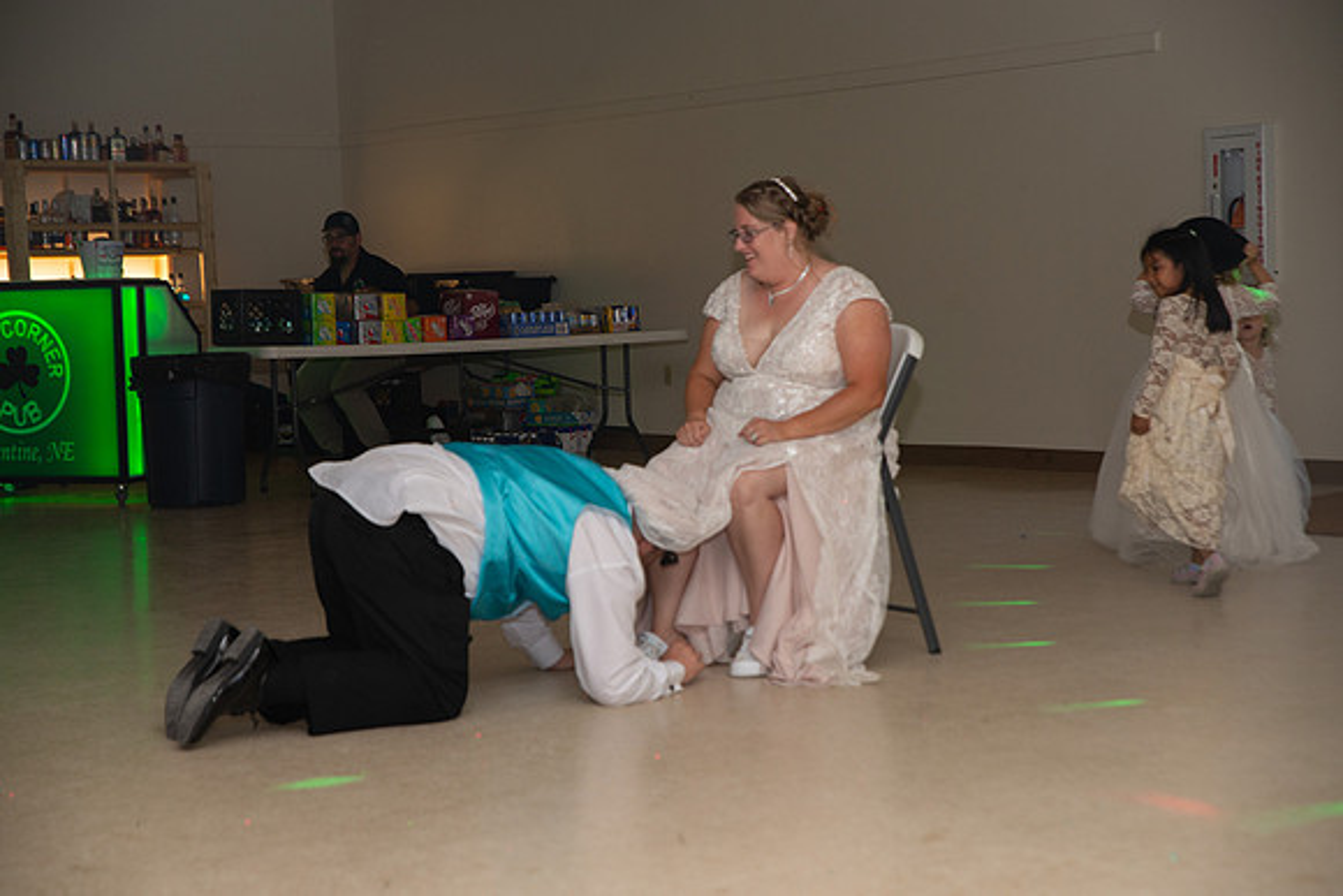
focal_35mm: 70
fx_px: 2612
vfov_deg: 19.5
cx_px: 672
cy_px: 448
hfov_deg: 28.8
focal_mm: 70
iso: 800
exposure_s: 1/125
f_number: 3.5
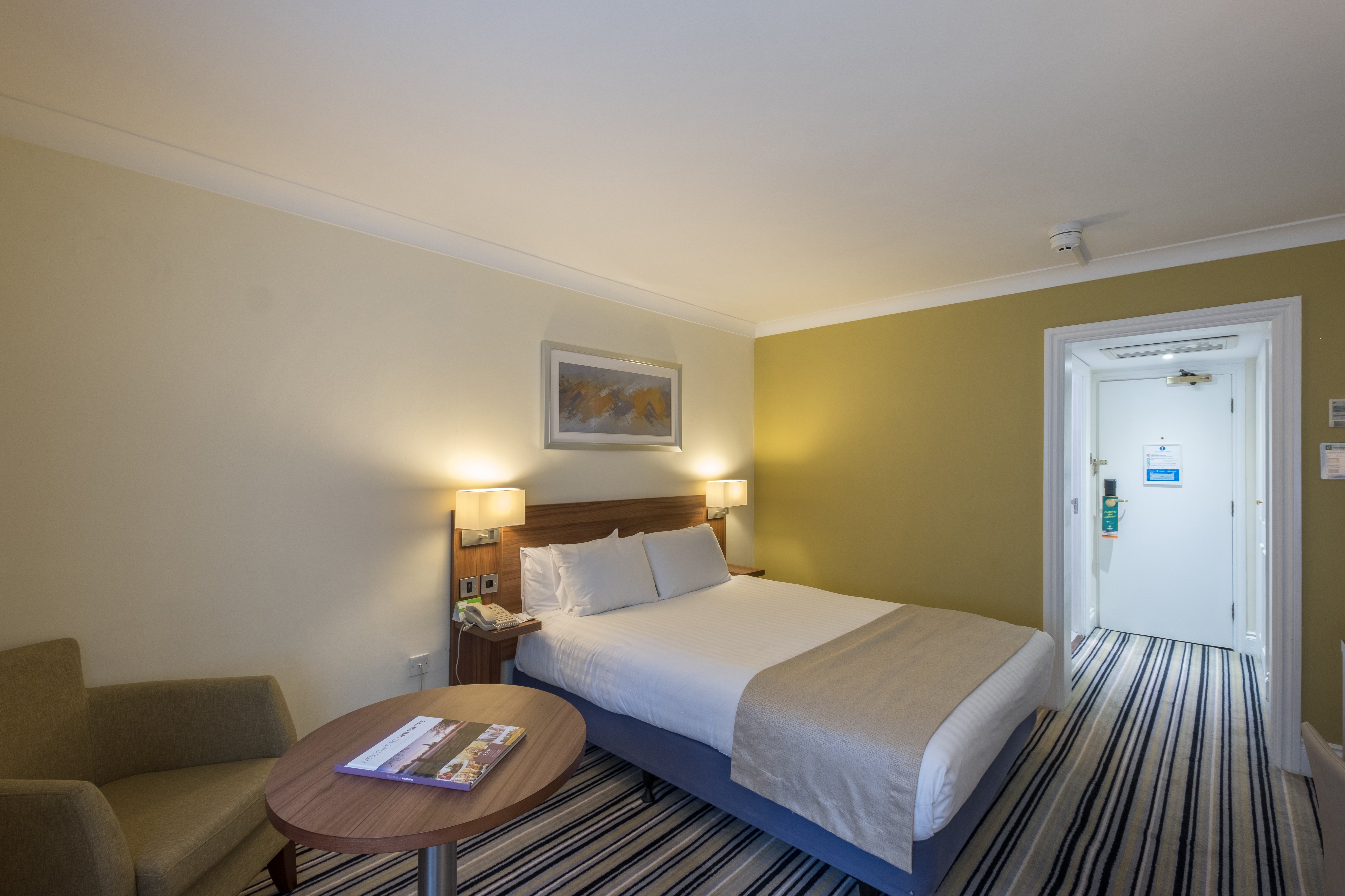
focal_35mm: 15
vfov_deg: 77.3
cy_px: 448
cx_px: 672
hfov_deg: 100.4
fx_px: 560
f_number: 8
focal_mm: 10
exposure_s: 1/2
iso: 200
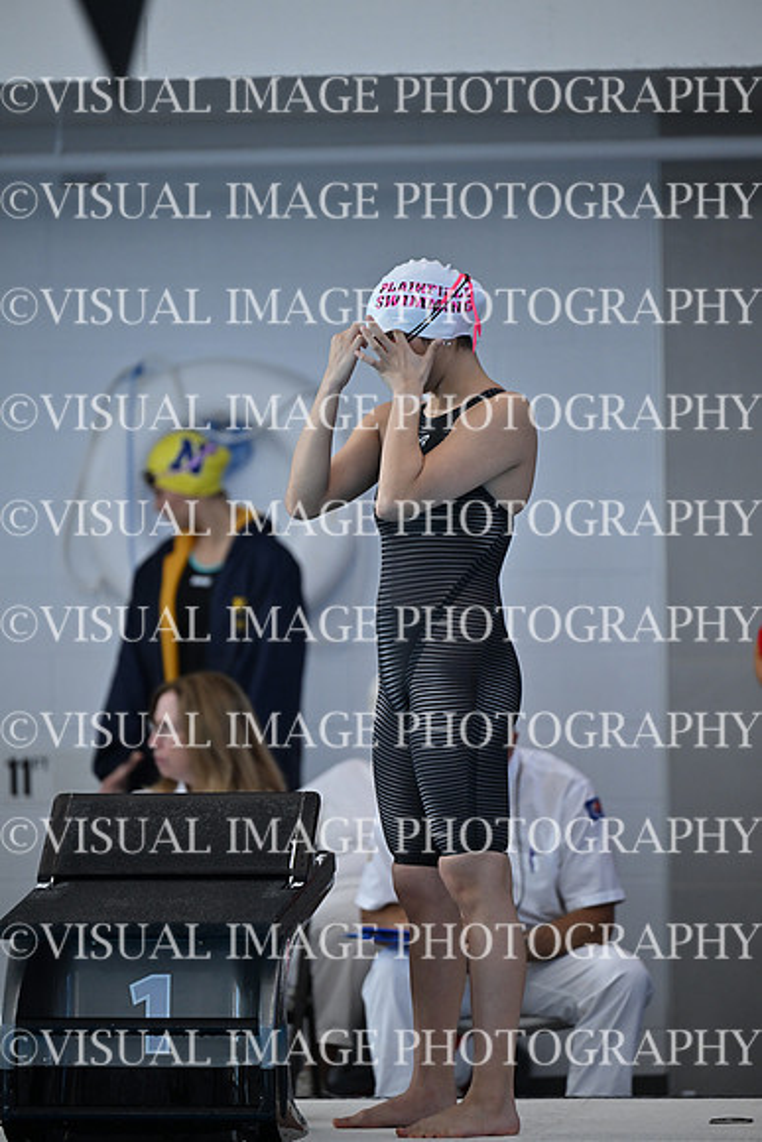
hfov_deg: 6.9
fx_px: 6346
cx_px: 381
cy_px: 571
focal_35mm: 200
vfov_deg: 10.3
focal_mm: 200
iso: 800
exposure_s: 1/800
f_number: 2.8
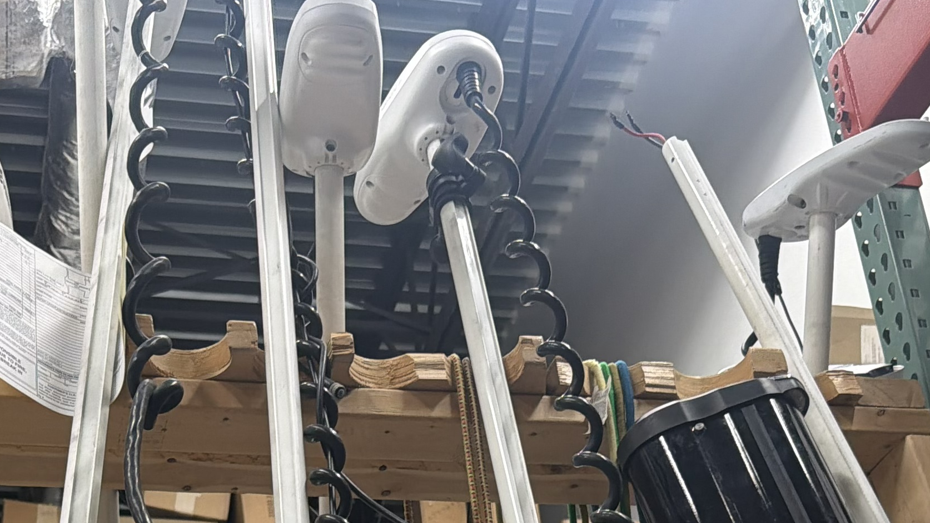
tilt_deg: +19.4
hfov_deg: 33.1
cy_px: 813
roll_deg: +5.2
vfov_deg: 17.1
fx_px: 1554
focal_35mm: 63
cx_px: 331
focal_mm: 6.76
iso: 125
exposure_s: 1/60
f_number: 1.78
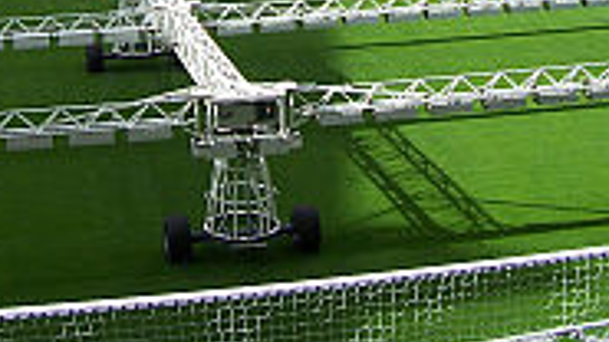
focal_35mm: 90
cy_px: -201
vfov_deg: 12.6
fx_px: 1453
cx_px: 217
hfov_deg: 23.6
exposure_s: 1/250
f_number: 5.6
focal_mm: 5.6
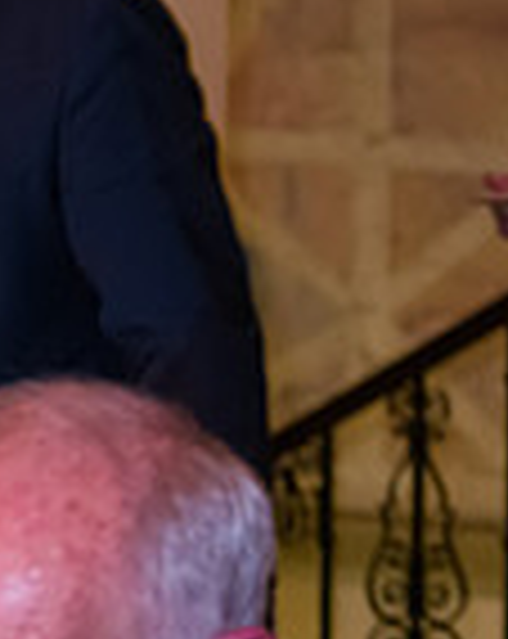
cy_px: -16
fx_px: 5072
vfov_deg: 7.2
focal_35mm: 269
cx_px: 1137
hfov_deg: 5.6
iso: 3200
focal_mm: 70
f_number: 5
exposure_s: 1/80
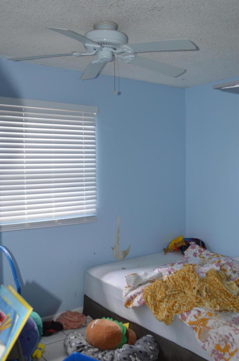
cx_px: 120
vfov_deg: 53.2
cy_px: 180
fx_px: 359
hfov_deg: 36.8
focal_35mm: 36
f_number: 4
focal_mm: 24
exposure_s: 1/60
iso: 400
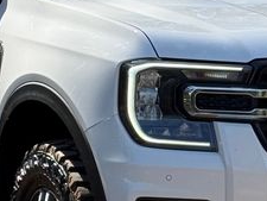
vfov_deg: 8.6
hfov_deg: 11.4
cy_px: 88
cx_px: 174
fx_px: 1335
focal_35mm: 173
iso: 64
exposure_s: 1/2088
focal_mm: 6.76
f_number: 1.78
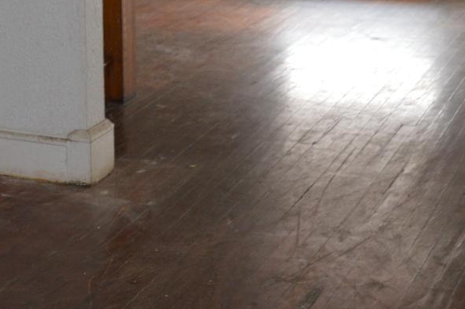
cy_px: -41
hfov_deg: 21.6
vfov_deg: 14.2
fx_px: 1213
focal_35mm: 94
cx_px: 163
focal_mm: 18
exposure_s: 1/60
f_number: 3.5
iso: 500
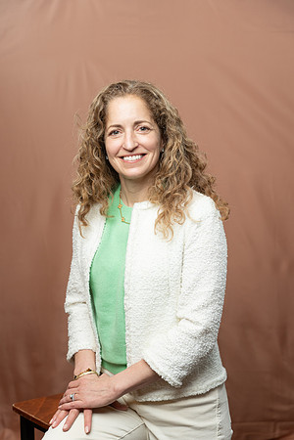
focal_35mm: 65
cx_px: 147
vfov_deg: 31.0
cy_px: 220
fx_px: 796
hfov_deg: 20.9
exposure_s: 1/160
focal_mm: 65
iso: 320
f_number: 4
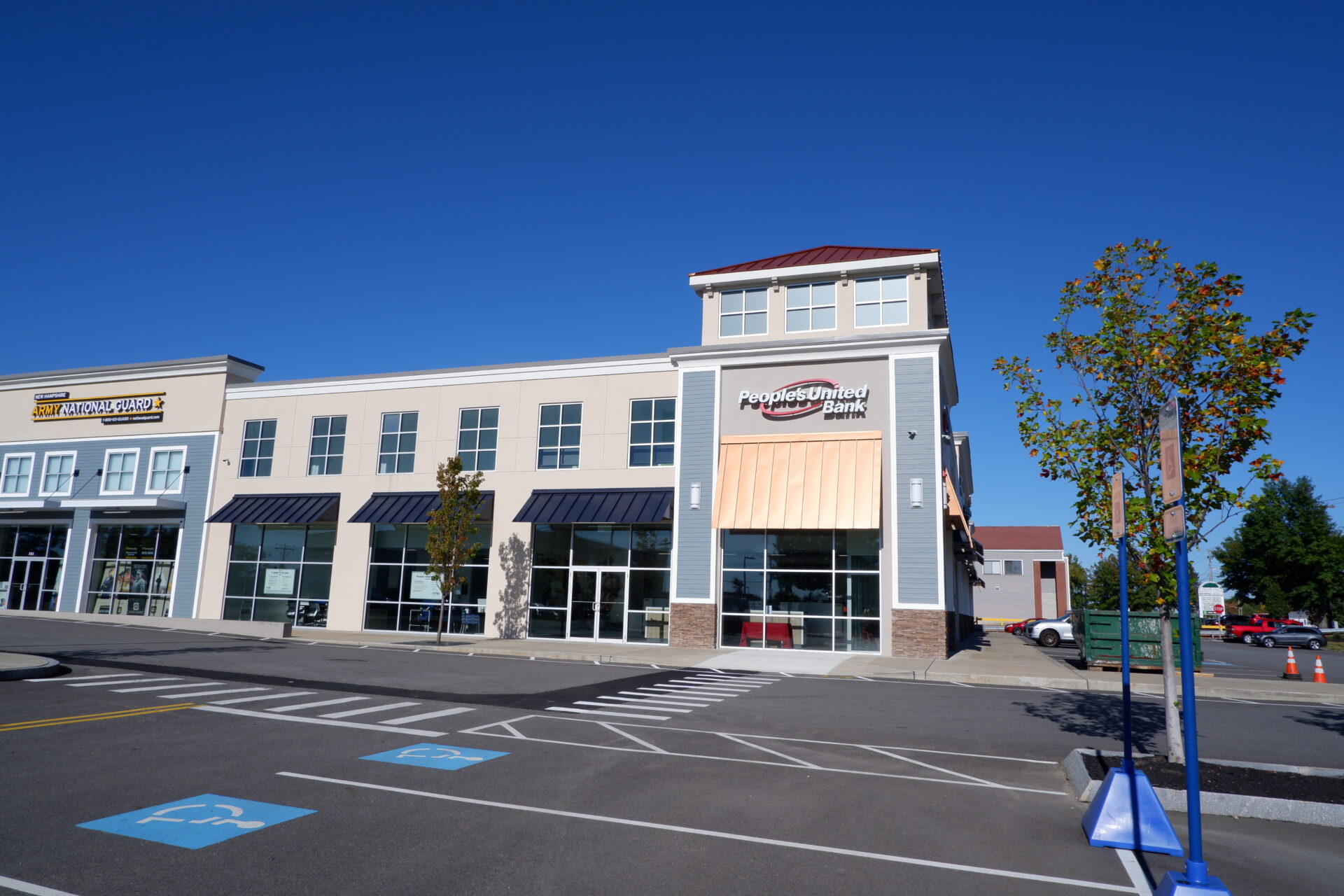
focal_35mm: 23
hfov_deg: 76.1
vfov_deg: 55.1
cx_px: 672
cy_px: 448
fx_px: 859
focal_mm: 15
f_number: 11
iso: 200
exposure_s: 1/480
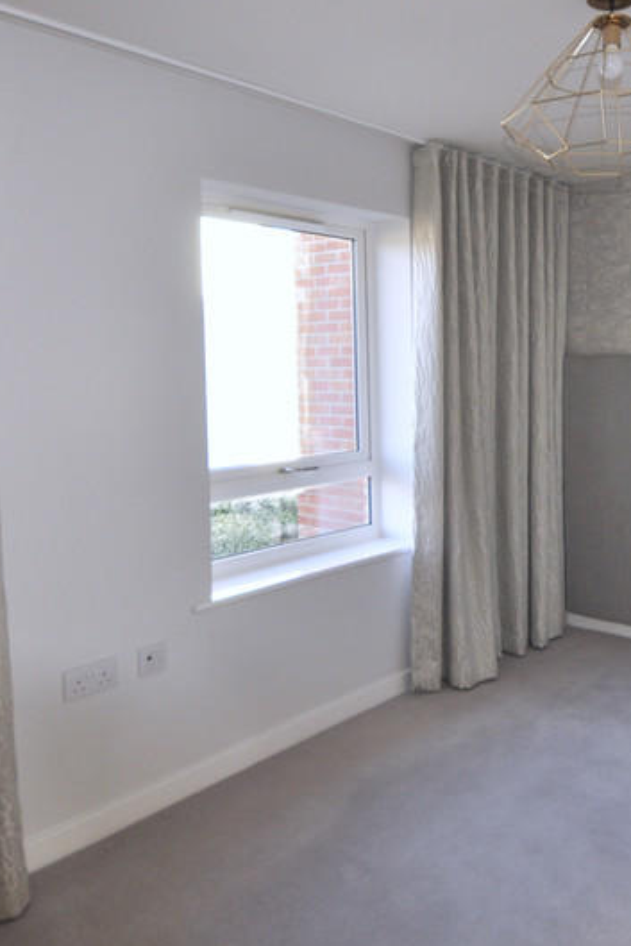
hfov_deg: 42.4
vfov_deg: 63.5
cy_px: 431
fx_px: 762
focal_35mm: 29
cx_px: 529
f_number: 3.5
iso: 400
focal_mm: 10
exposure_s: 1/160
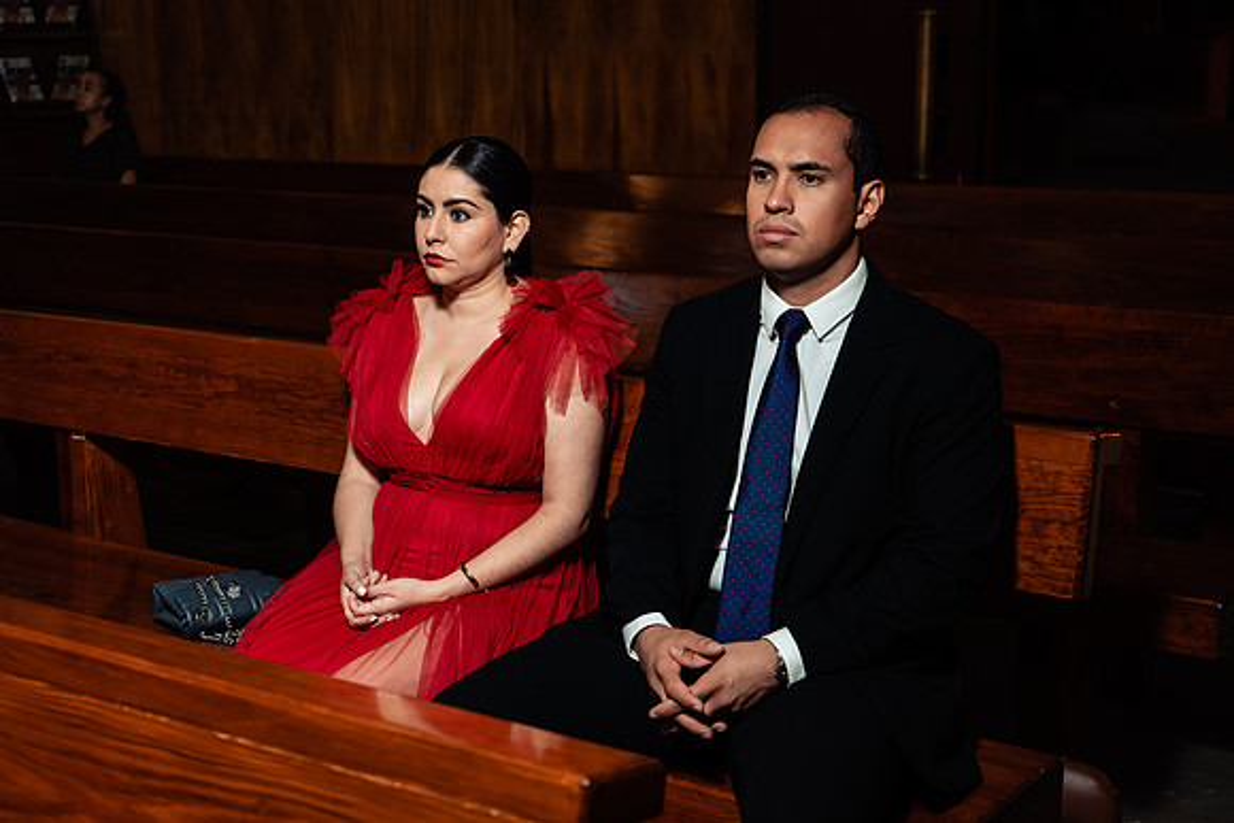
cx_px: 617
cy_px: 412
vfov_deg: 28.7
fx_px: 1611
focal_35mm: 47
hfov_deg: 41.9
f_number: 4
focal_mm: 47
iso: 1250
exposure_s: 1/160
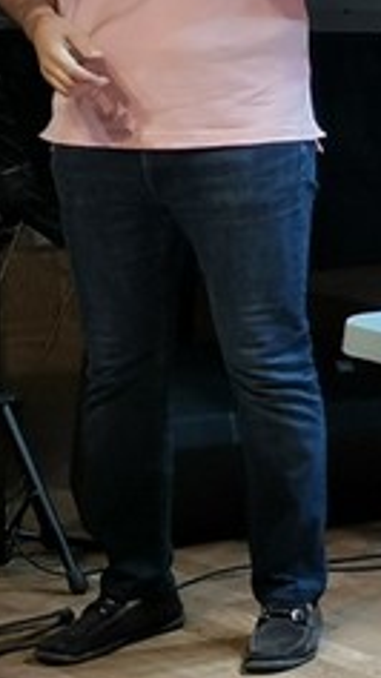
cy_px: 166
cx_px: 1123
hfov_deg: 7.6
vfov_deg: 15.3
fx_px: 2519
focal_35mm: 140
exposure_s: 1/100
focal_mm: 5.58
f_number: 1.8
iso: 160
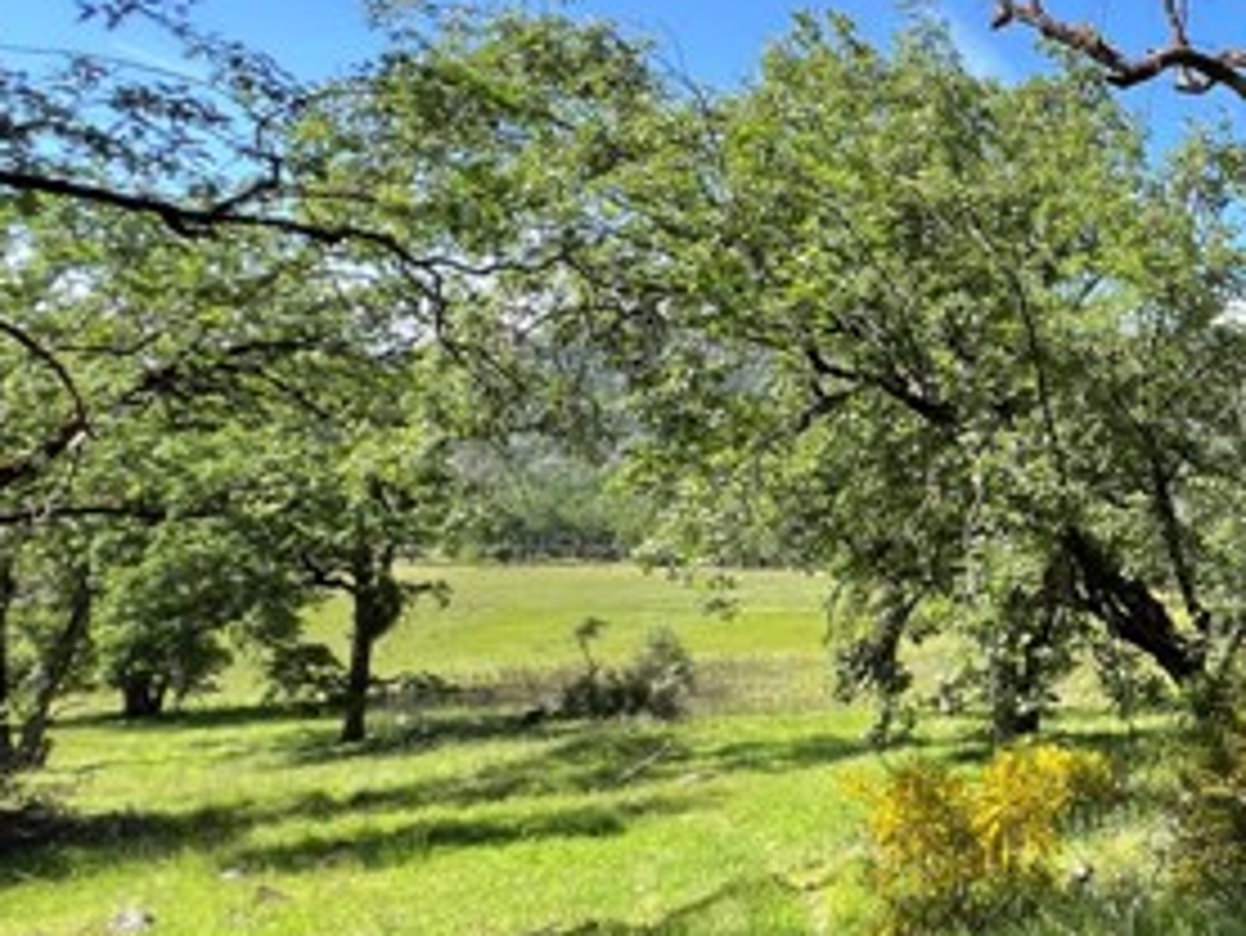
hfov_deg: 43.8
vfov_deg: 46.8
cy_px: 508
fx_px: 1080
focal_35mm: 30
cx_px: 1412
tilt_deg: -4.6
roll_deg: -1.6
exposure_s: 1/536
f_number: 1.8
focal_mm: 1.57
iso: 32
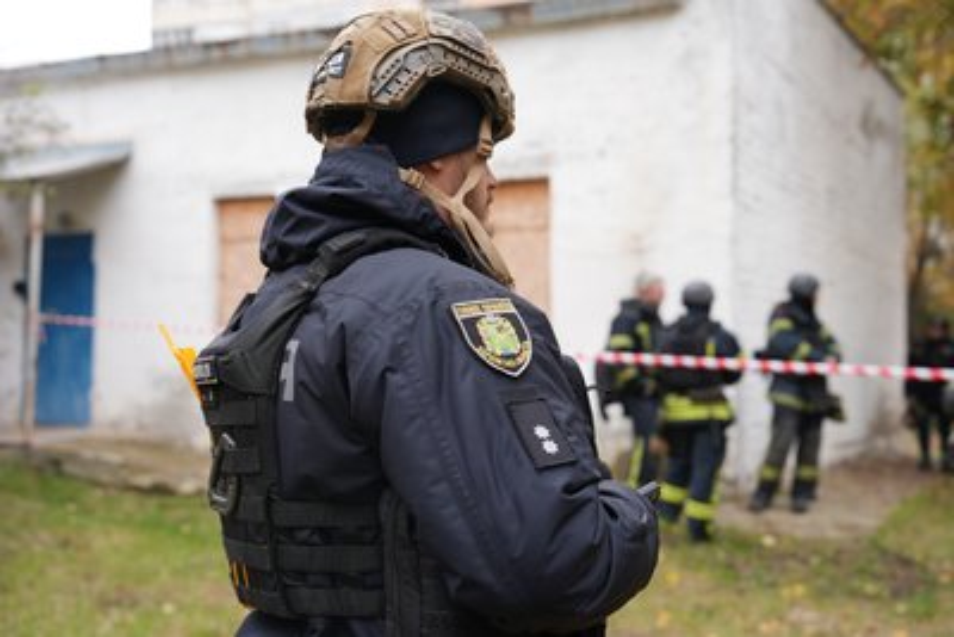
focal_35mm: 47
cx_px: 477
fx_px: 1246
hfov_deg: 41.9
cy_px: 318
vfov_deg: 28.7
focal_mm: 47
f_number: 4
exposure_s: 1/60
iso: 125
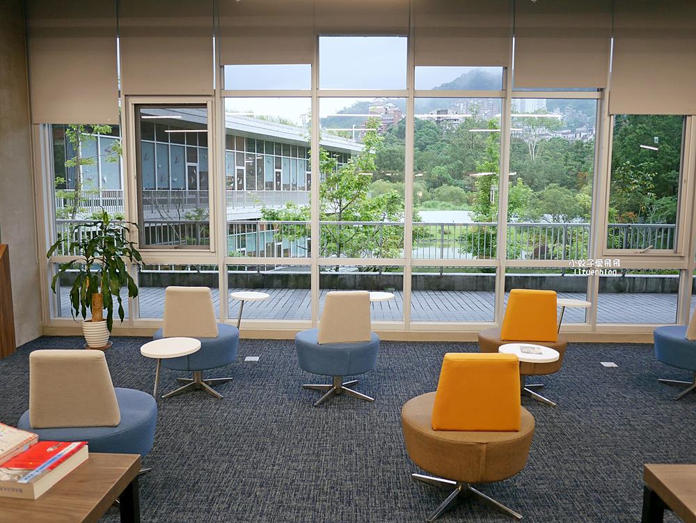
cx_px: 348
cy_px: 262
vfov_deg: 49.8
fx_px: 563
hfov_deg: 63.4
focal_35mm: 28
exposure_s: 1/60
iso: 400
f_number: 2.5
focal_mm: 14
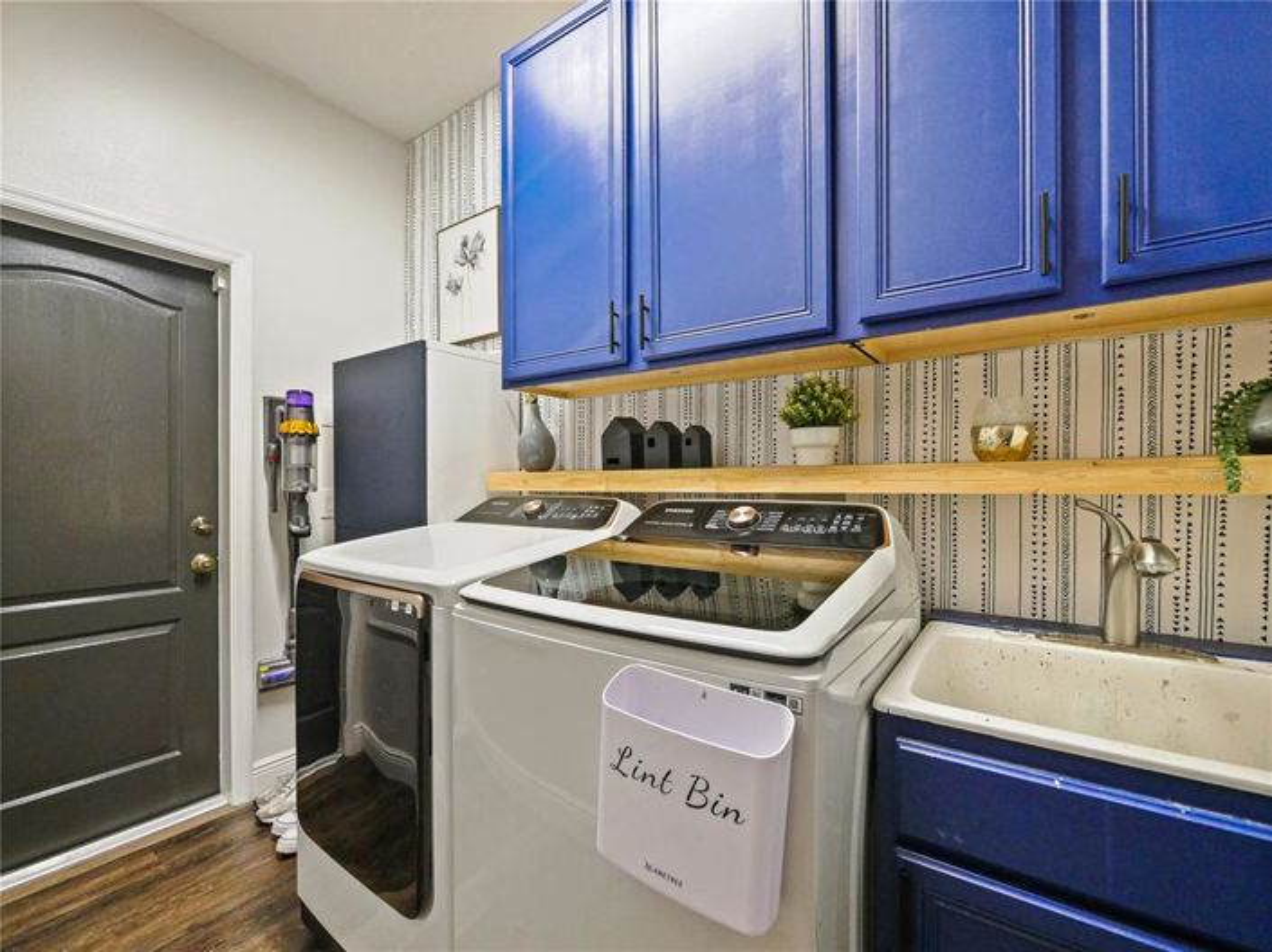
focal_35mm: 14
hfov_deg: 102.1
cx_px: 636
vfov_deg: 85.6
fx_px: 514
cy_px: 476
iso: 3200
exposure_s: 1/50
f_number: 4
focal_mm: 7
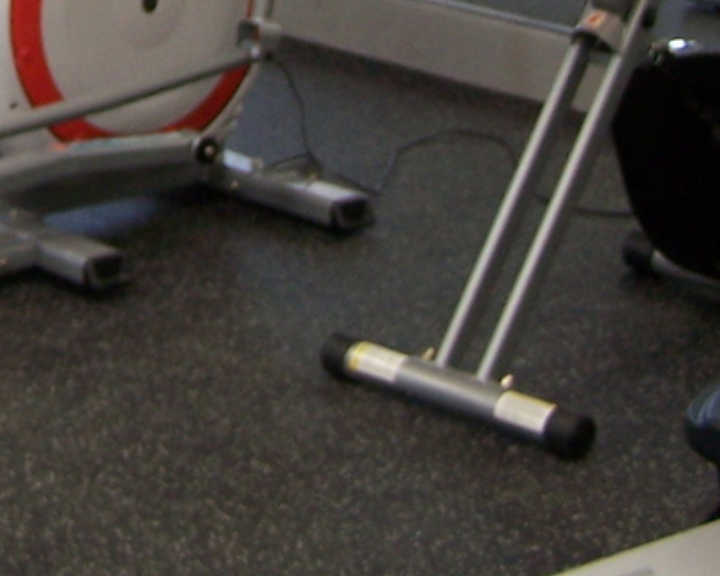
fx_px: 2790
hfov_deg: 14.4
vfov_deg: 11.2
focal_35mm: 131
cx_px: -26
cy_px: -339
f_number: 2.8
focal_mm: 6.3
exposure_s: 1/30
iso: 140
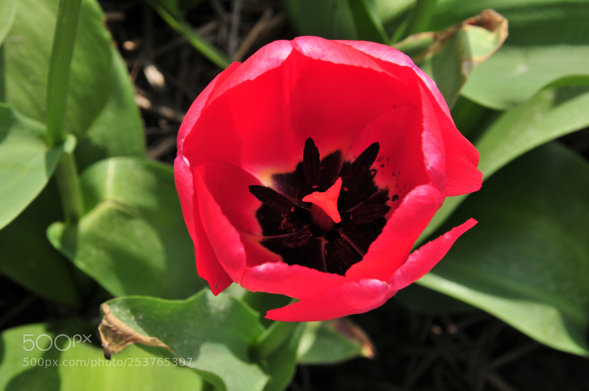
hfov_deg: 16.1
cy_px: 196
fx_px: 2084
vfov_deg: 10.7
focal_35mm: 128
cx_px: 294
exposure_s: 1/160
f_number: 14
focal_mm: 85
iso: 200
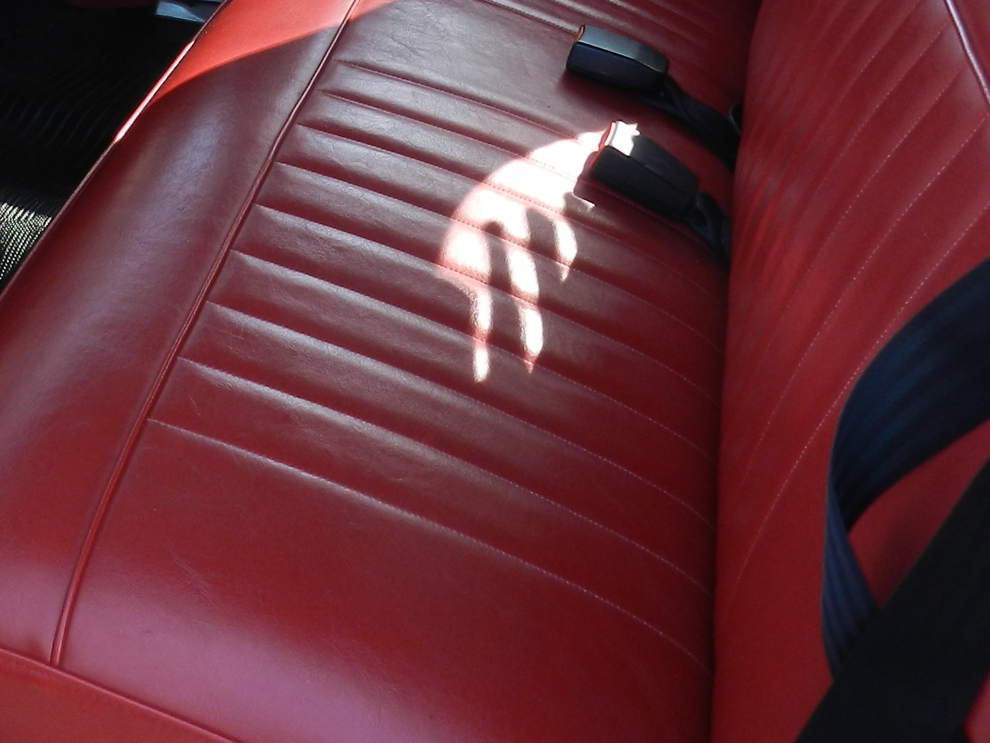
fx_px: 1630
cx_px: 196
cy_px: -5
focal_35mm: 57
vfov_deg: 24.5
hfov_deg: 32.8
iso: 160
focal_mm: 4
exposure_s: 1/100
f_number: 3.4
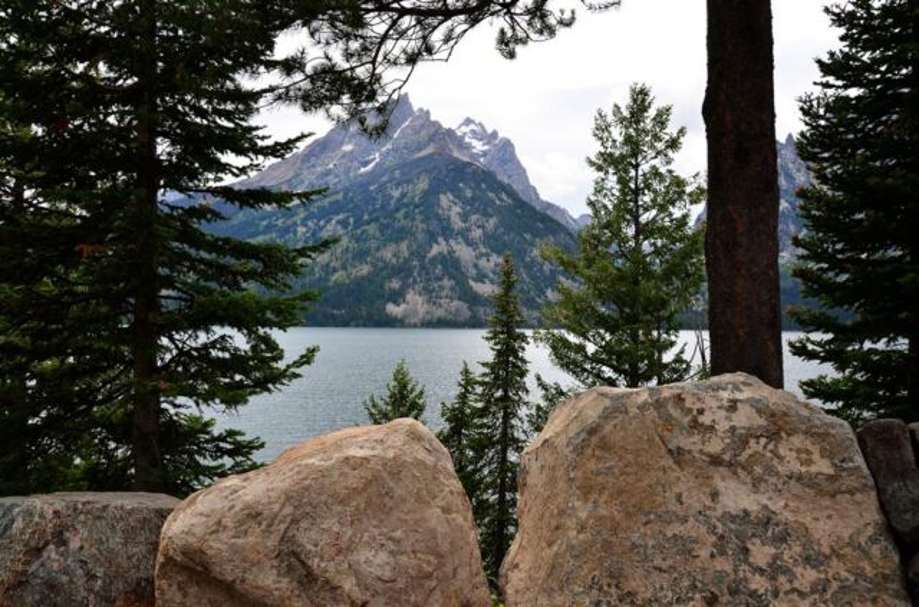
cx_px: 460
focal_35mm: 30
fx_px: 764
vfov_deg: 43.4
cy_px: 304
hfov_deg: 62.1
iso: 200
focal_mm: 20
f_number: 9
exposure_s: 1/320
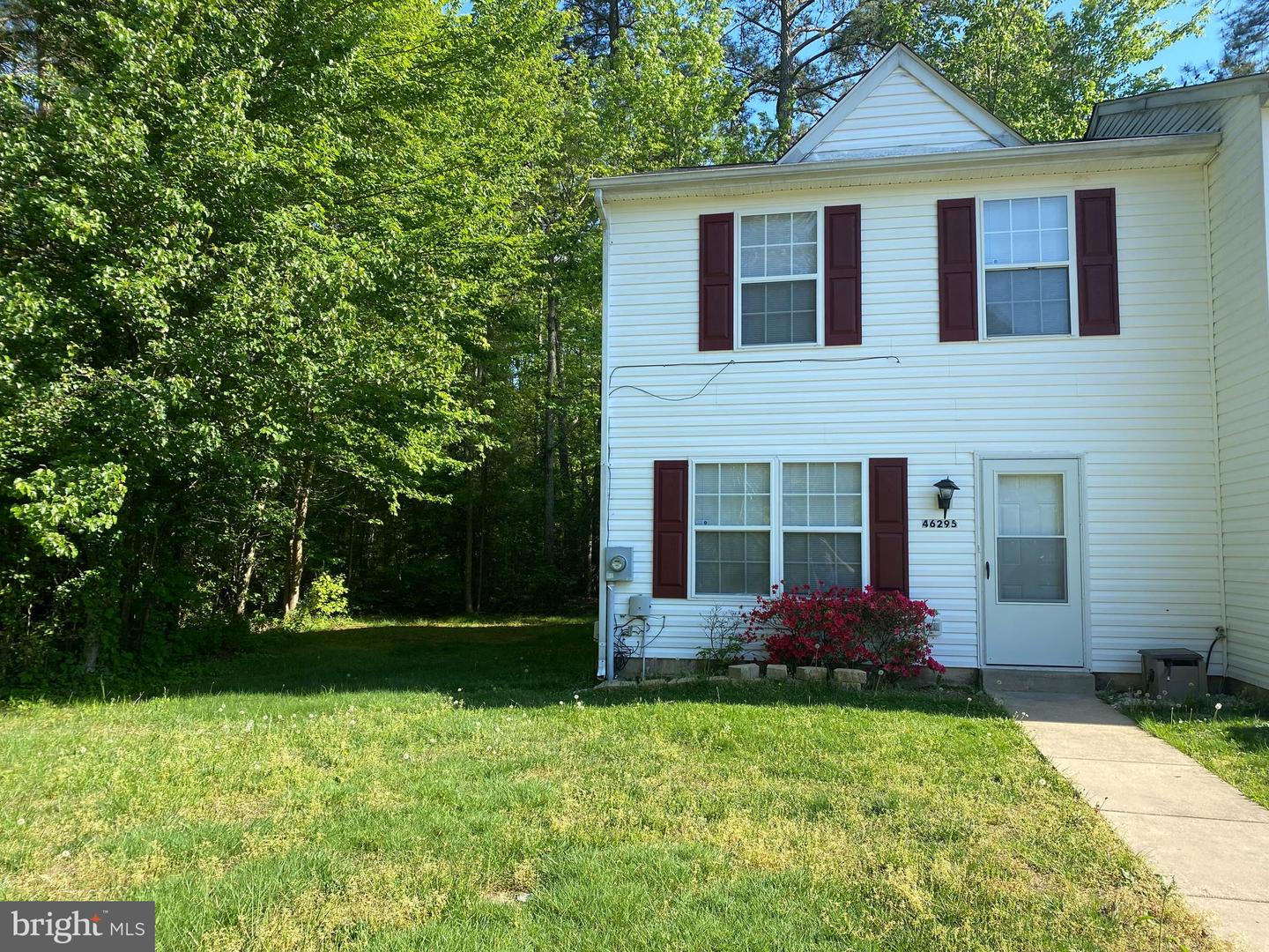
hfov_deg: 67.3
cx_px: 634
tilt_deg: +2.7
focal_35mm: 26
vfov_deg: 53.1
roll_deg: -0.7
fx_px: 953
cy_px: 476
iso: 32
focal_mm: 4.25
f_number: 1.8
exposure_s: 1/965
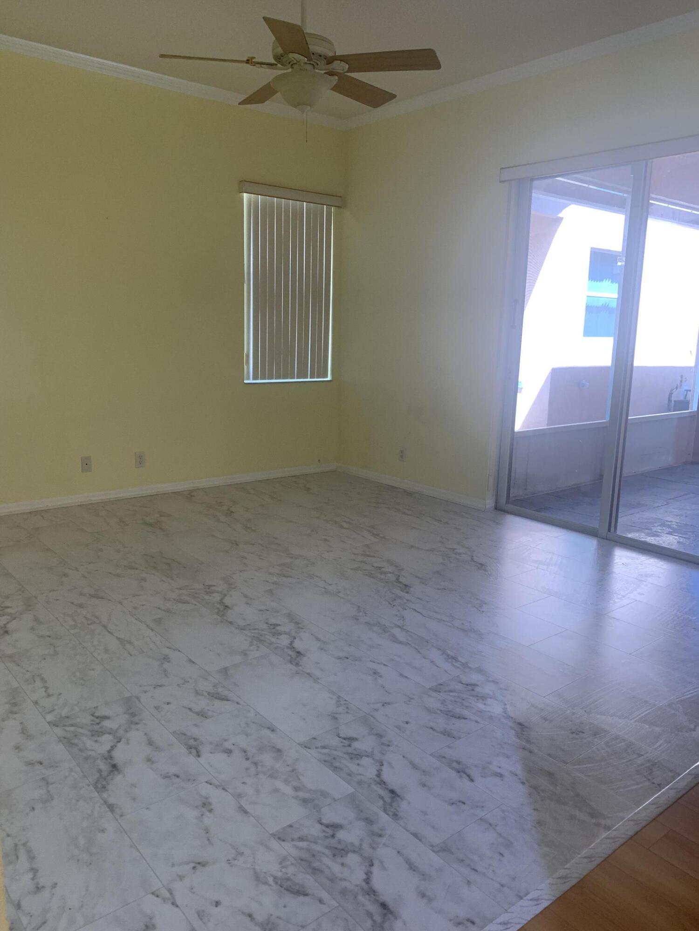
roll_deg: -1.3
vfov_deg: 67.3
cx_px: 350
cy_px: 466
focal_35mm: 26
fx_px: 700
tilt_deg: -9.8
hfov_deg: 53.1
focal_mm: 4.25
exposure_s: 1/60
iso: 125
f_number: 1.8
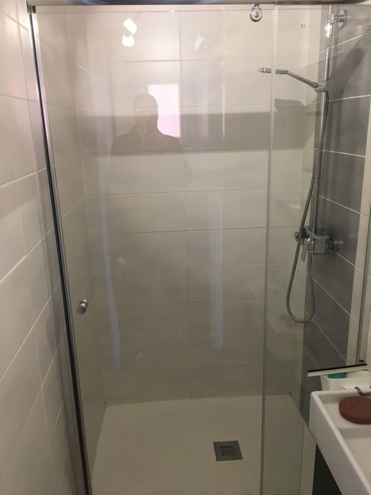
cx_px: 186
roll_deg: +1.7
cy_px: 248
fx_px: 414
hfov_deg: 48.2
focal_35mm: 29
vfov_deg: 61.7
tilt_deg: -18.2
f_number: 2.2
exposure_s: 1/33
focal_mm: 4.15
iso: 100
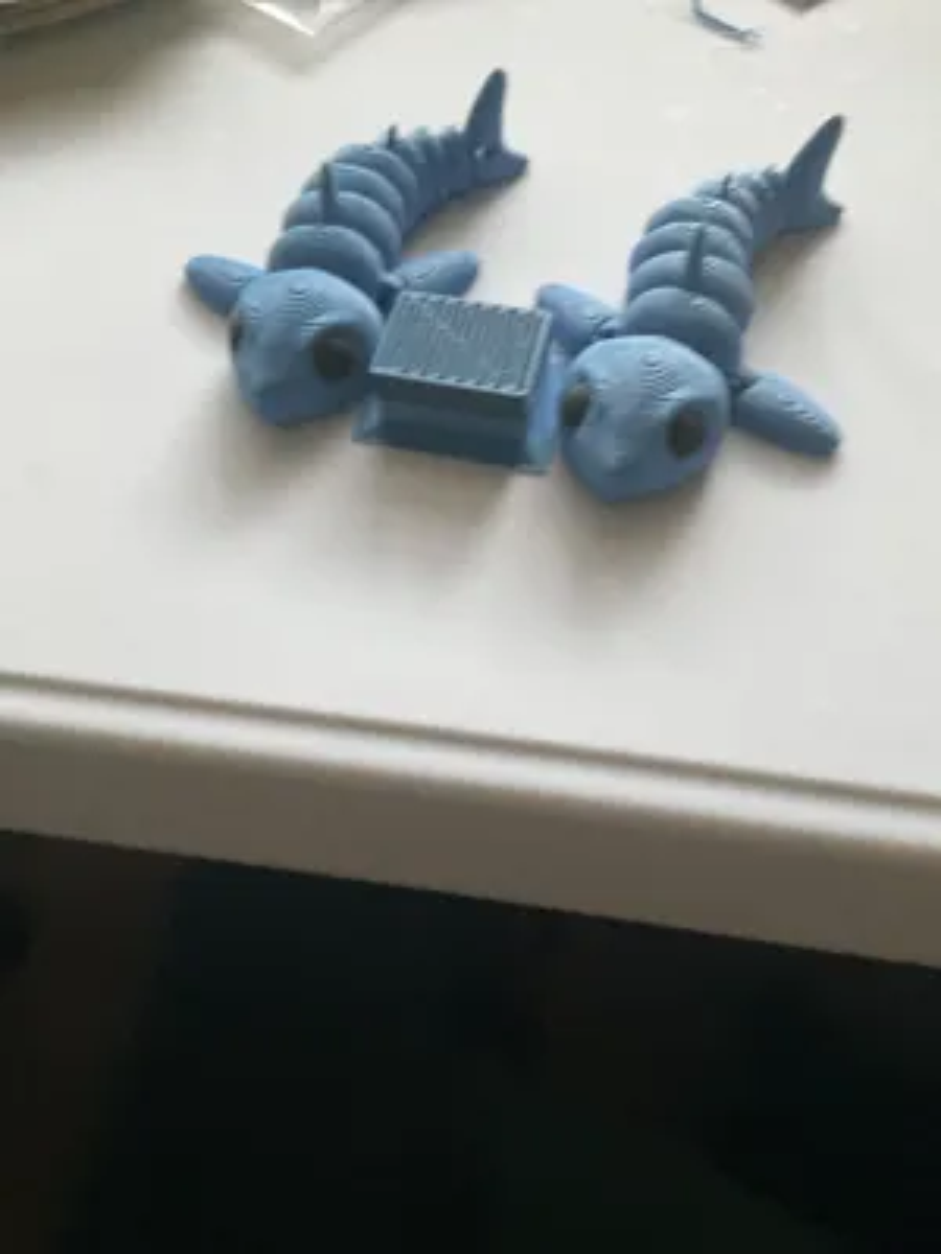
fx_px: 1051
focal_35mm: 29
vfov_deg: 61.7
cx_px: 470
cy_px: 627
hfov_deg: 48.2
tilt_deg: -56.9
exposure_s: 1/60
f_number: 1.8
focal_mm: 3
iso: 250
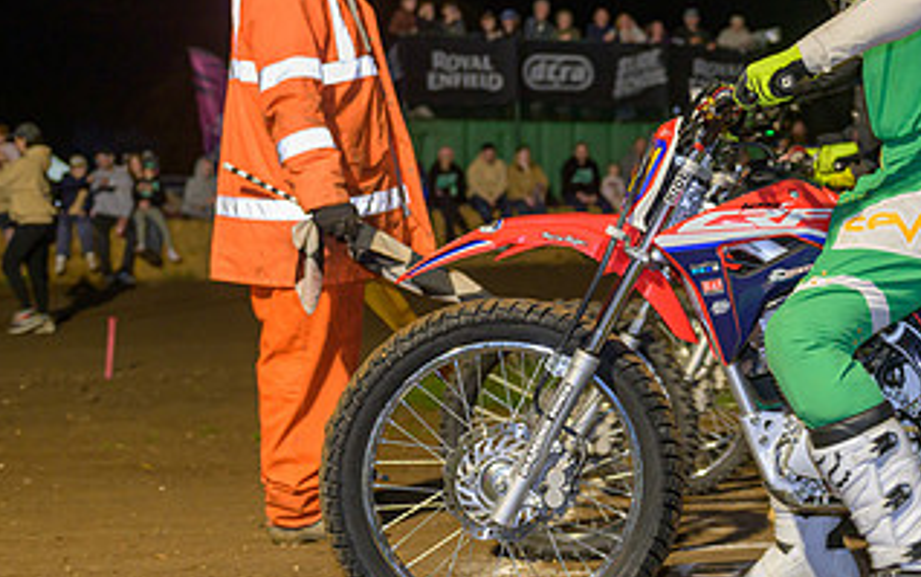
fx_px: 1959
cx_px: 814
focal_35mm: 78
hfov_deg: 25.7
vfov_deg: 16.7
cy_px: 210
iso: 1250
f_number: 2.8
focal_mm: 42
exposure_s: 1/50
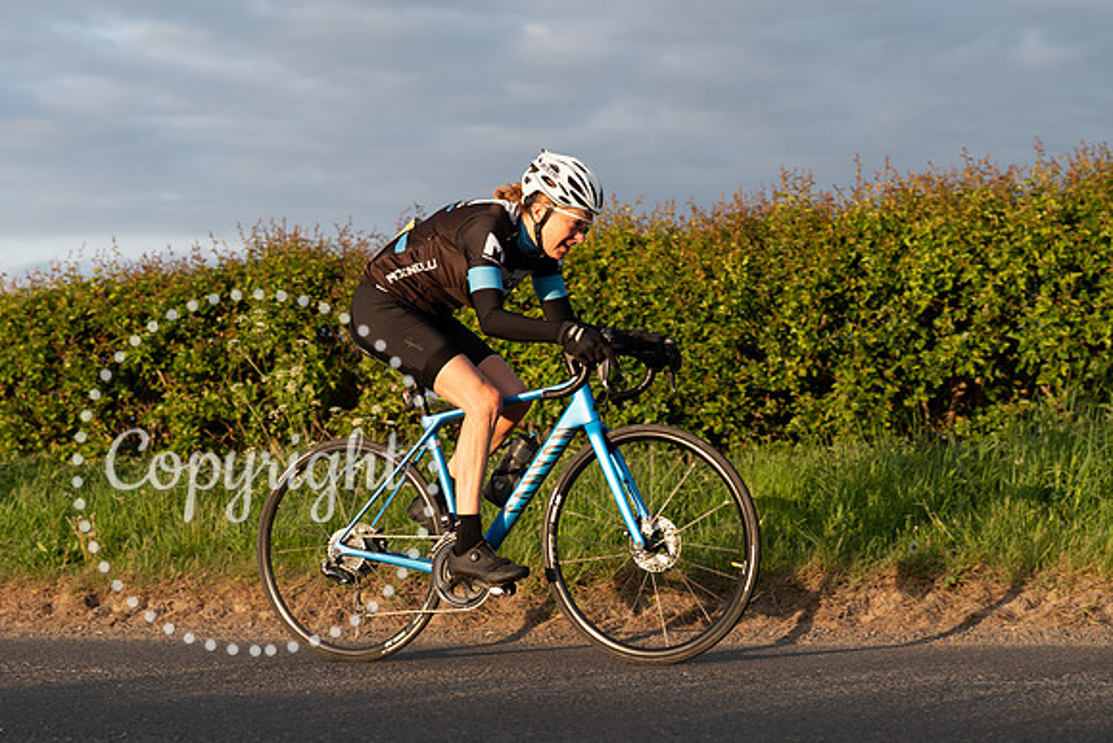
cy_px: 357
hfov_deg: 26.8
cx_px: 522
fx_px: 2333
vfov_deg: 18.1
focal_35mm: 75
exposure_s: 1/1000
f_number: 4
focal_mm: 70
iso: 320
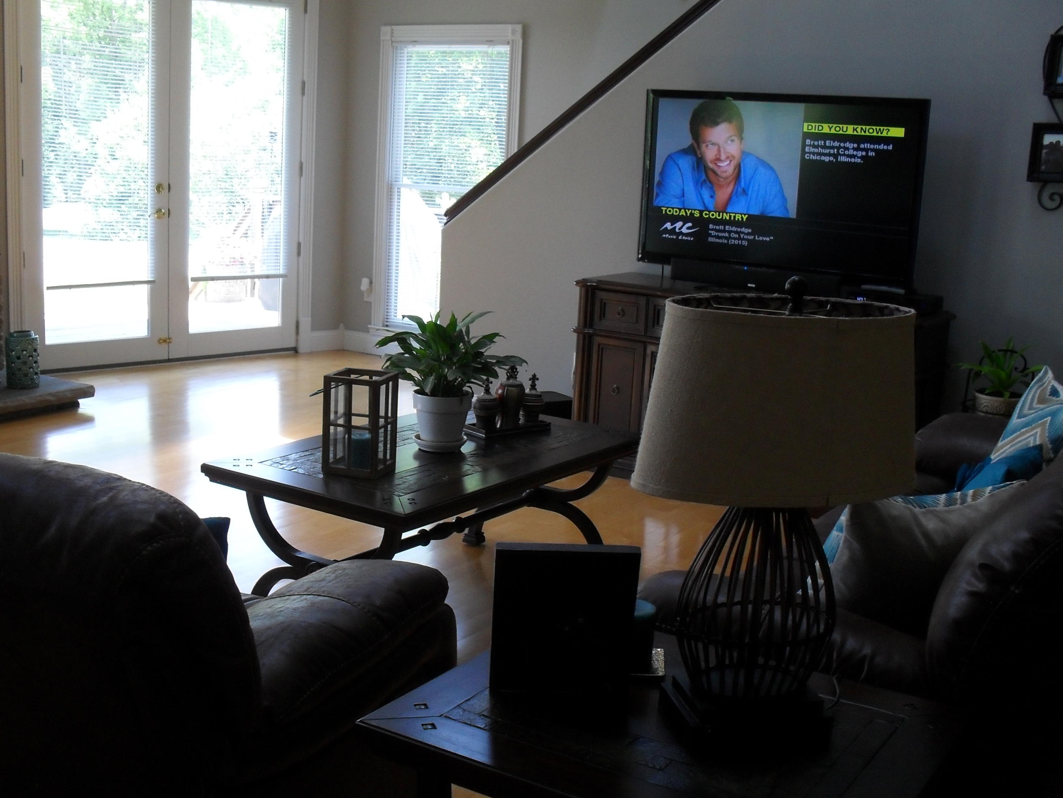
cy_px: 430
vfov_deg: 35.1
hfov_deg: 45.7
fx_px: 1259
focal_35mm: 41
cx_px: 487
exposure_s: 1/45
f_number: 3.2
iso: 160
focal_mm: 6.3
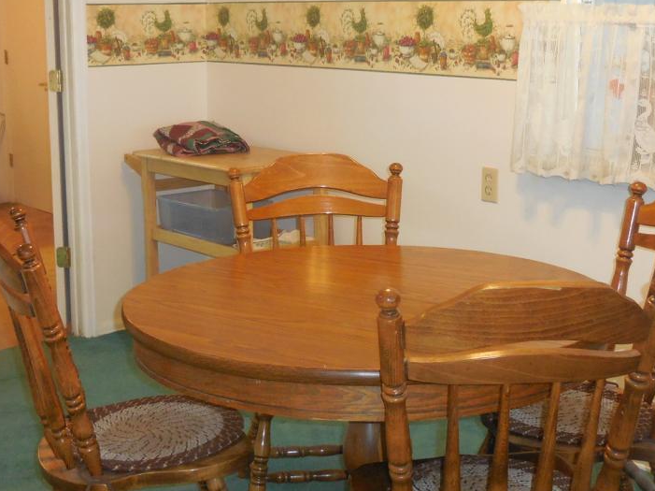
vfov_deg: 25.6
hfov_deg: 33.8
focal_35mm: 57
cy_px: 199
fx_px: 1078
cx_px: 306
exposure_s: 1/30
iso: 500
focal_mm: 7
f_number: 3.9
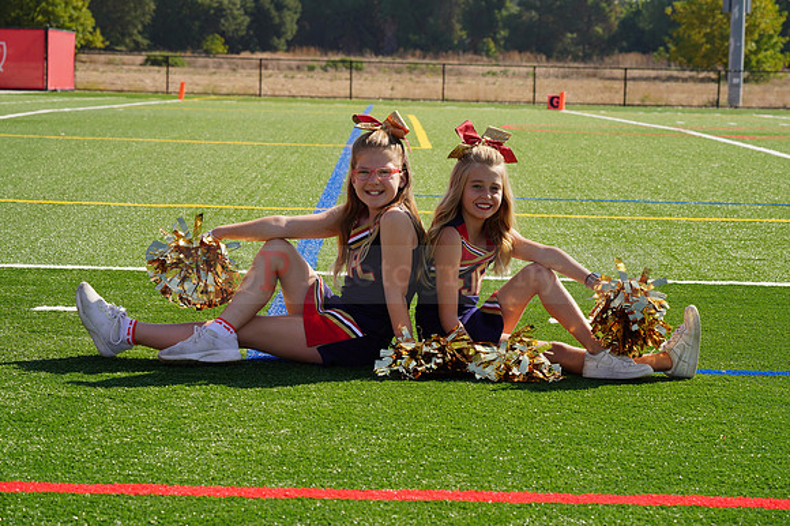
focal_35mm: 107
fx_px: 2347
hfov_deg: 19.1
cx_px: 395
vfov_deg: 12.8
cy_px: 263
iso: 100
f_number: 11
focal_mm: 107
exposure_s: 1/160
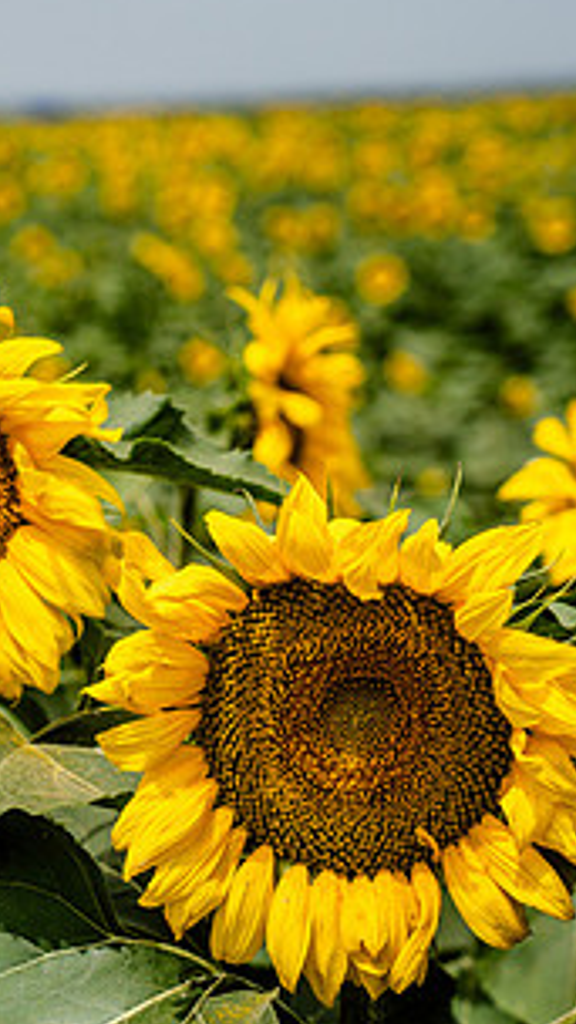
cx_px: 17
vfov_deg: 19.1
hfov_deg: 10.7
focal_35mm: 112
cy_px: 574
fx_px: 3041
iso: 200
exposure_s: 1/2000
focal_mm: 56
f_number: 4
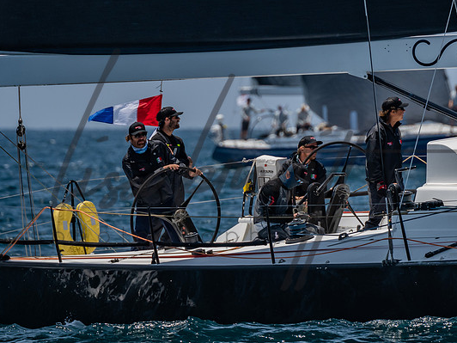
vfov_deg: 1.5
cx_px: 353
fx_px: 12766
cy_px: -6
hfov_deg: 2.1
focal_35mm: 967
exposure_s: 1/1600
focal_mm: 400
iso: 320
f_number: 5.6
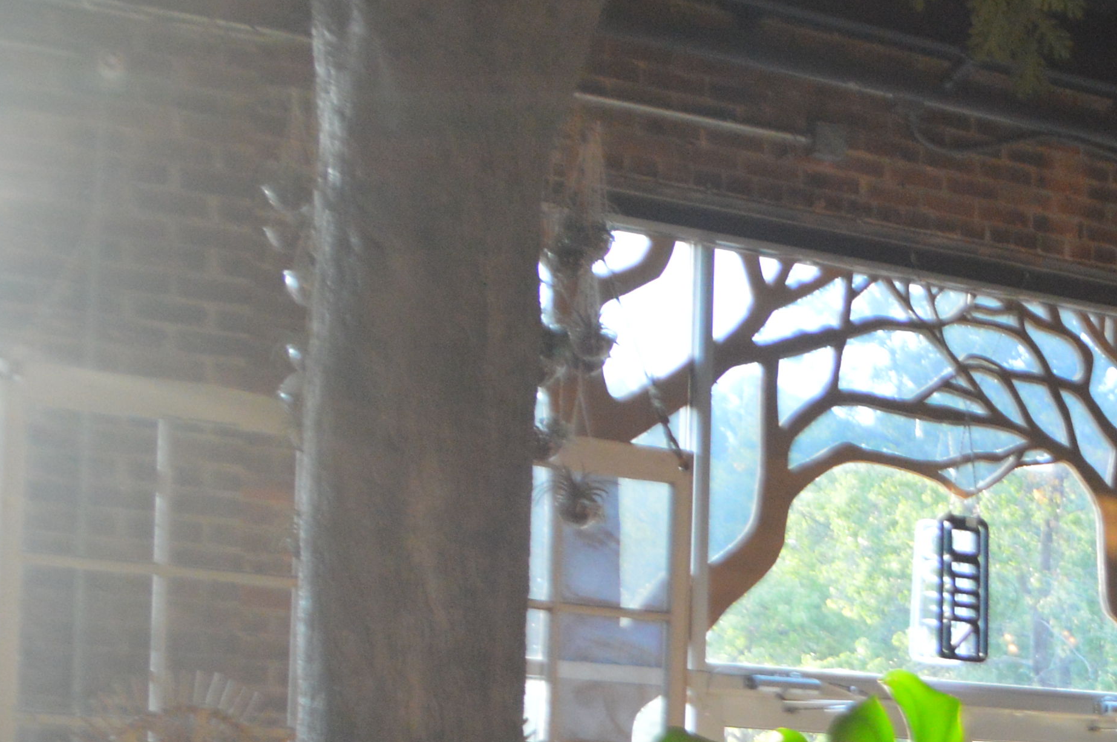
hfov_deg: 20.9
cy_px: 874
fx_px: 2728
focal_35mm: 88
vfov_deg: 15.0
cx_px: 1485
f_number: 5
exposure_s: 1/80
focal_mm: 18
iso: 800
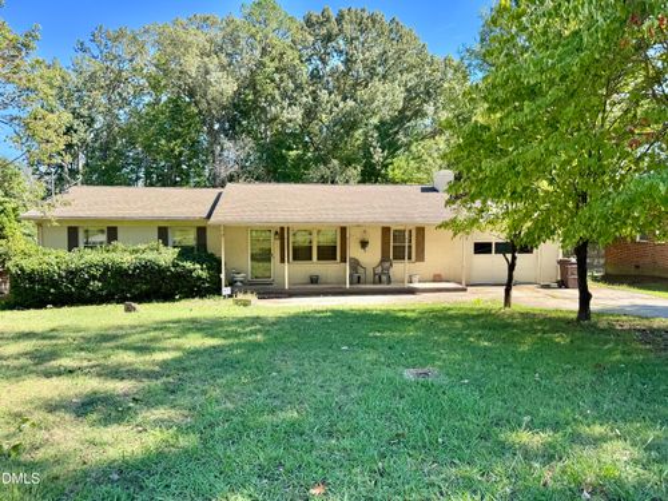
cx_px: 334
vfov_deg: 56.8
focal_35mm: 24
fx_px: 463
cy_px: 250
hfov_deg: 71.6
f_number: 1.78
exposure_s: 1/952
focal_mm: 6.76
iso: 80
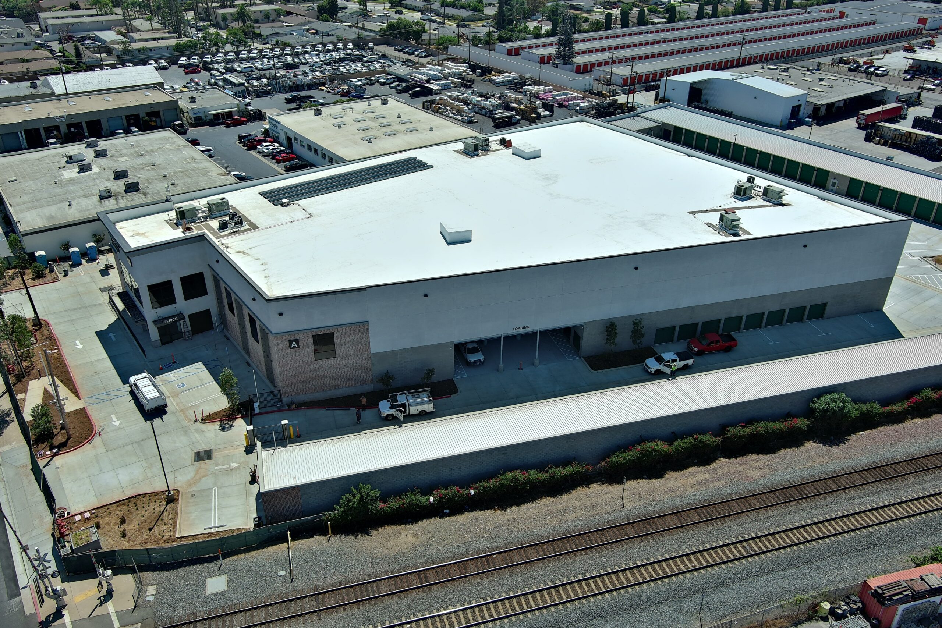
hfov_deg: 63.7
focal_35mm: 29
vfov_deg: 45.0
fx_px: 759
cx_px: 471
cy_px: 314
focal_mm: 10.57
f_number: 2.8
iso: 100
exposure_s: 1/503
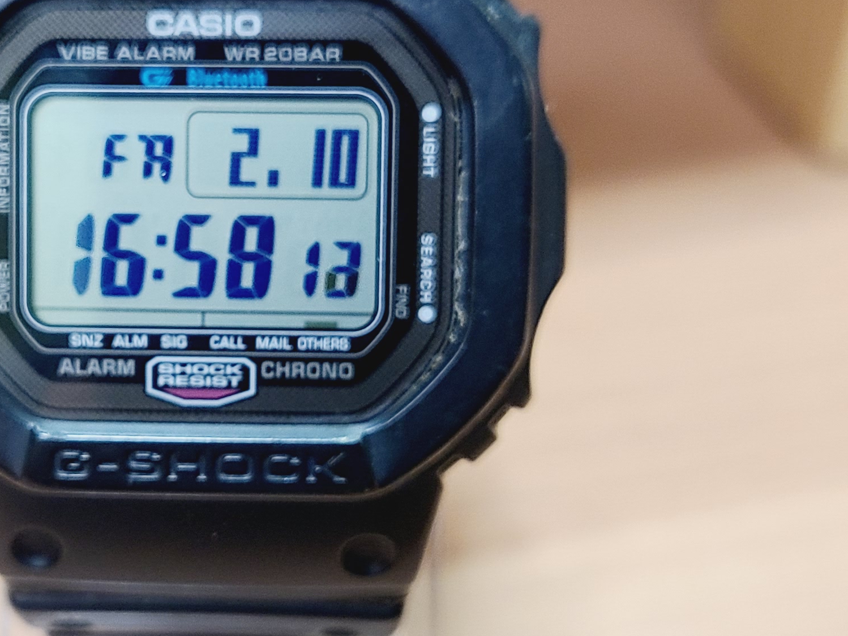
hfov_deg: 27.4
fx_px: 1715
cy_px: 335
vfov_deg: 21.0
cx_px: 205
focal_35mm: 70
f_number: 1.8
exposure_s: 1/50
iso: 200
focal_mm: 5.4
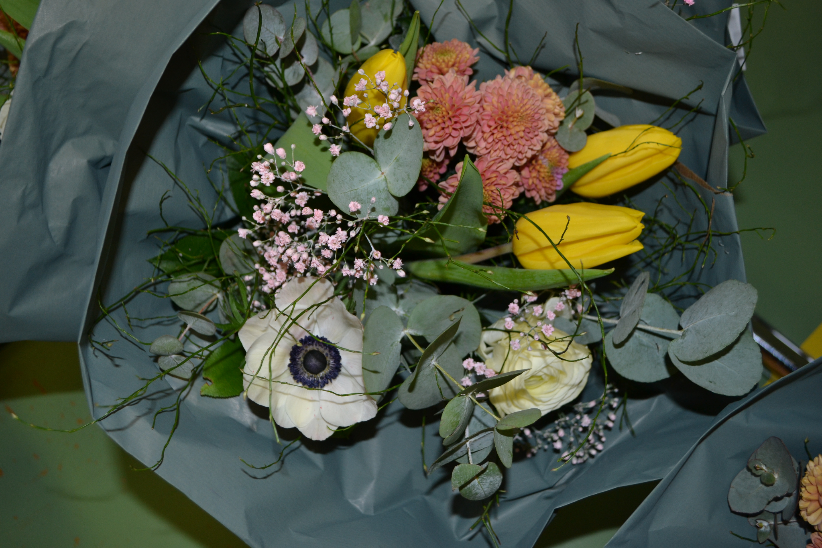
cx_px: 411
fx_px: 822
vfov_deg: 36.9
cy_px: 274
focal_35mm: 36
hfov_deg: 53.1
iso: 400
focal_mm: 24
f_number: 4
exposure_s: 1/60
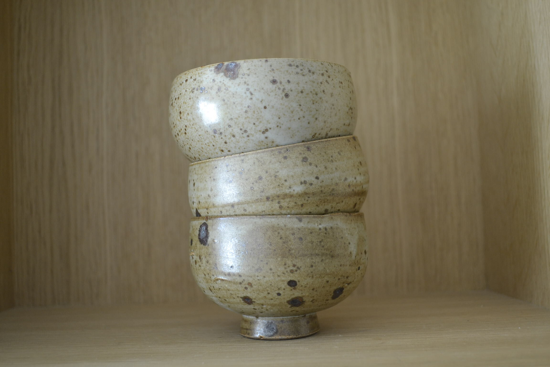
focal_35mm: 39
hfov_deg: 49.6
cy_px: 184
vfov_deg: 34.2
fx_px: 596
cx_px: 275
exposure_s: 1/60
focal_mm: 26
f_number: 4.2
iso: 640
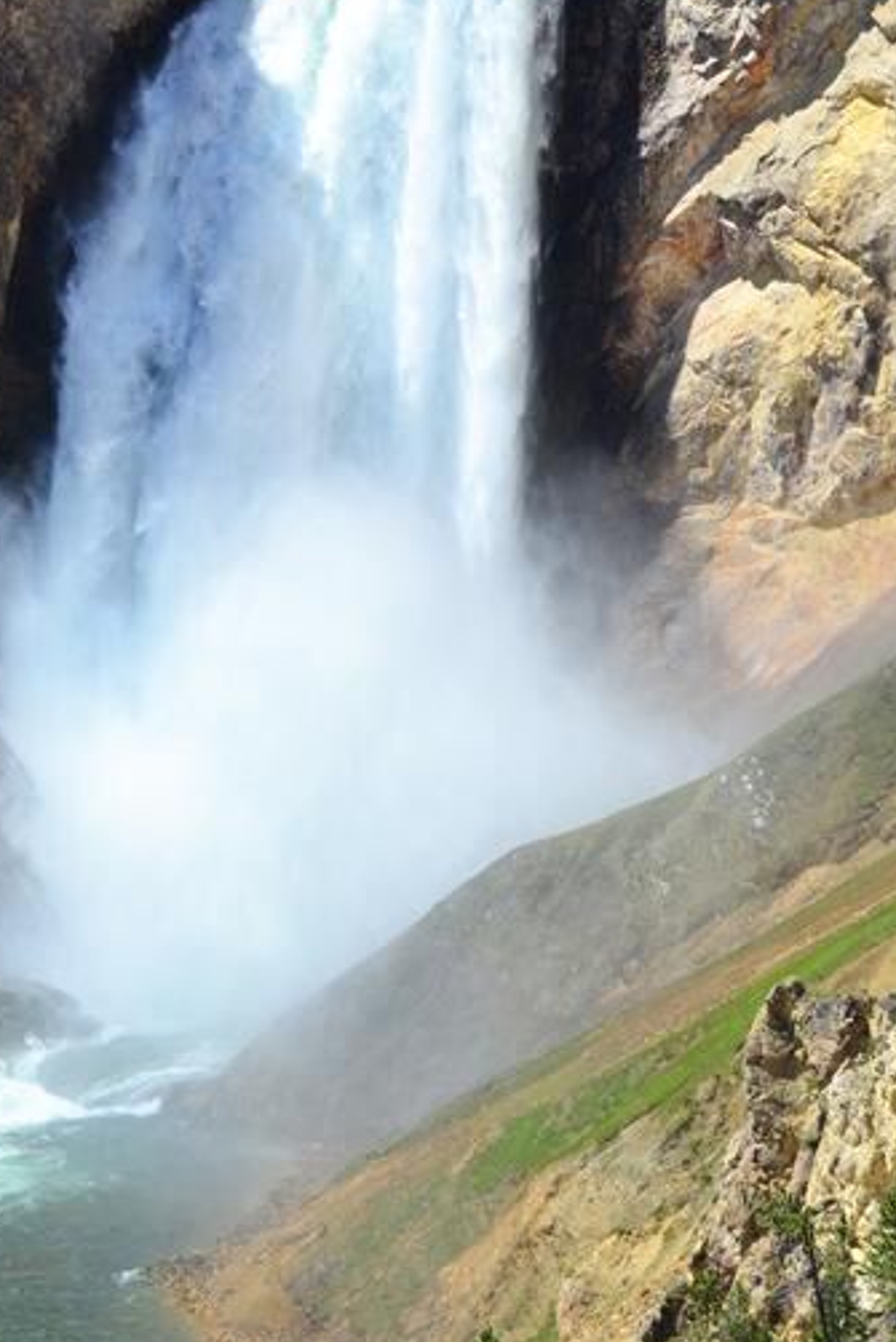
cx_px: 297
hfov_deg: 9.7
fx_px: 5297
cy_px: 561
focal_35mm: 142
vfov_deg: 14.4
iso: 200
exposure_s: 1/800
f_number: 7.1
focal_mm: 62
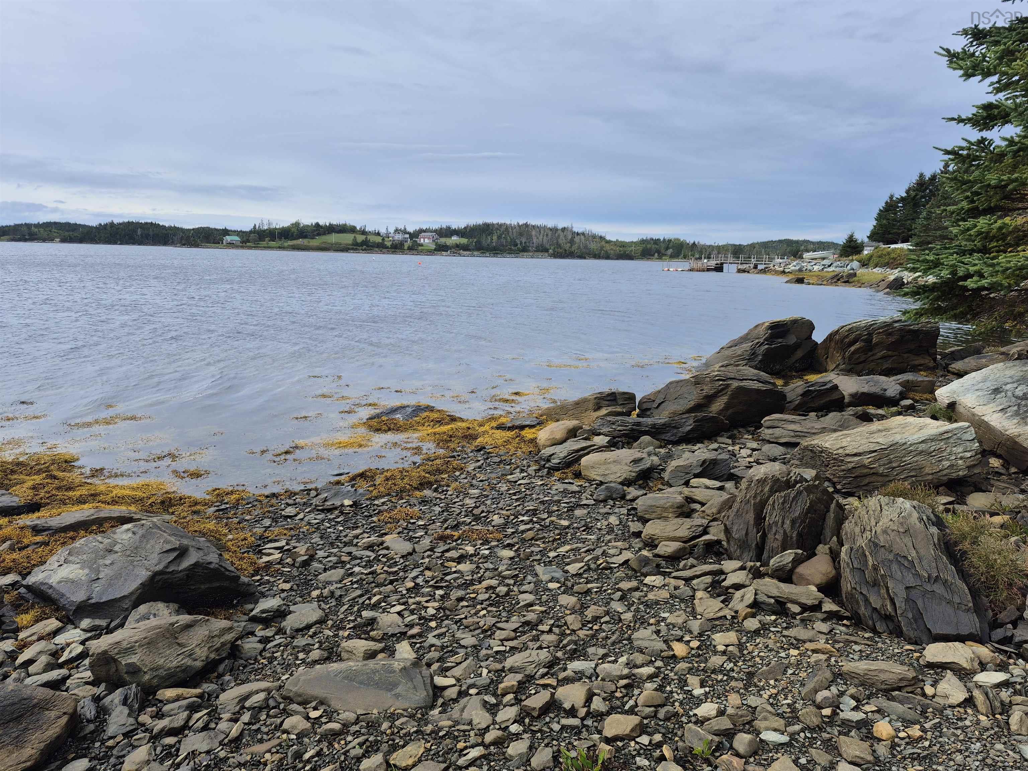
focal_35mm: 23
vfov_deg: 58.9
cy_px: 386
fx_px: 683
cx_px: 514
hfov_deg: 73.9
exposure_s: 1/1552
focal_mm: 5.4
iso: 25
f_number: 1.8
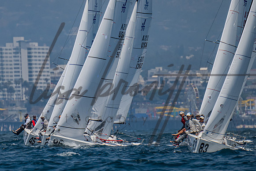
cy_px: 127
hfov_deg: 2.5
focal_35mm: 839
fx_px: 5964
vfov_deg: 1.6
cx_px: 56
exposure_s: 1/2500
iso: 400
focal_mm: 400
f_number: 6.3
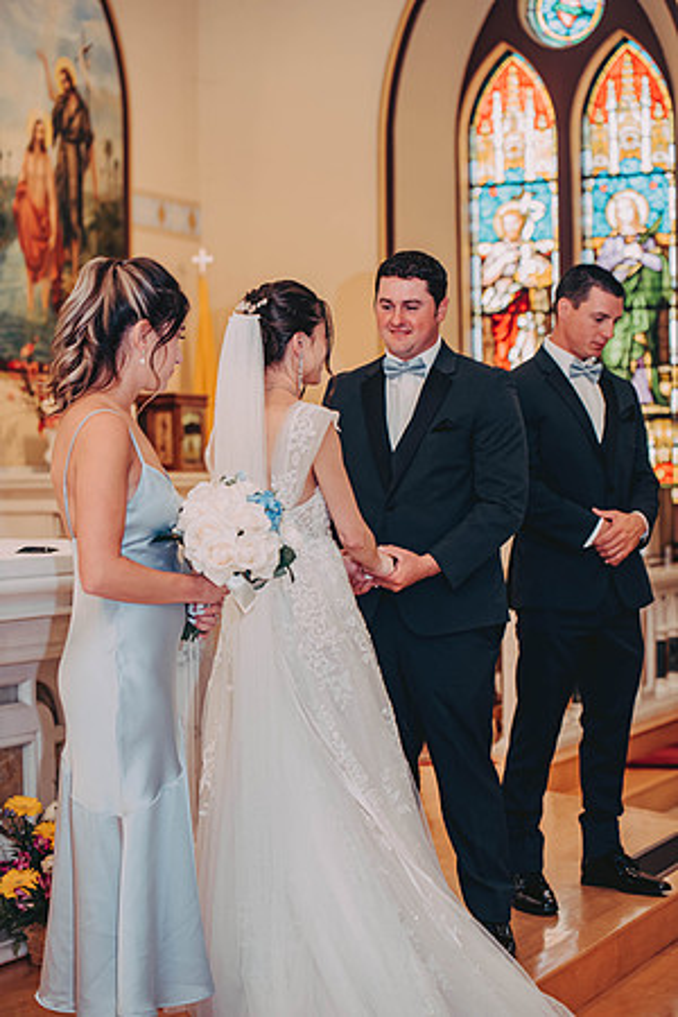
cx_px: 339
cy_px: 508
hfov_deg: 19.5
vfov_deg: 28.8
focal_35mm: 70
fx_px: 1977
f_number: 2.8
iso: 800
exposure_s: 1/80
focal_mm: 70
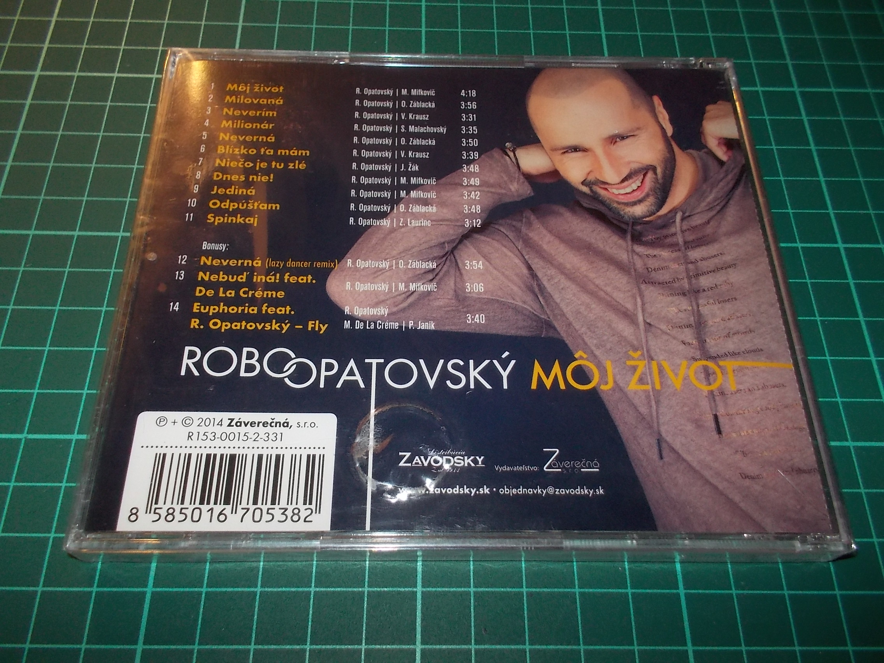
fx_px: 741
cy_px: 332
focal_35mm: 29
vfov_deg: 48.2
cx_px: 442
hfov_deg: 61.7
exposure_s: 1/30
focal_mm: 4.1
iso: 200
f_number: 3.3
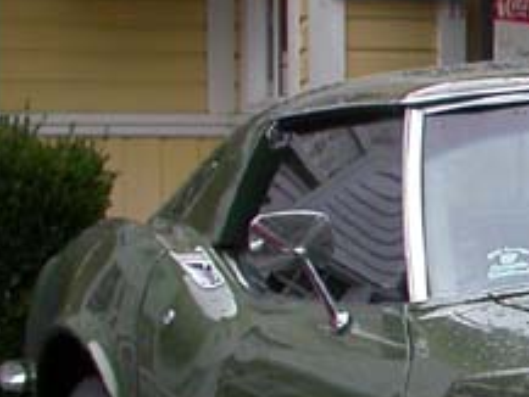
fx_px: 2737
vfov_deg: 8.3
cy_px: 382
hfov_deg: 10.2
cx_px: 1073
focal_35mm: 179
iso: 100
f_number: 4.7
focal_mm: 7.85
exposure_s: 1/146
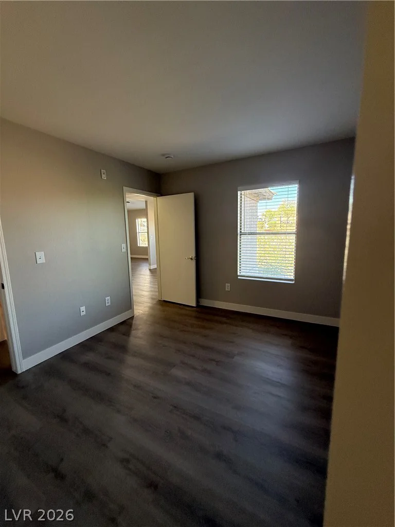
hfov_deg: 85.7
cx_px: 198
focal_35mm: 14
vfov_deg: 102.1
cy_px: 264
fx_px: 213
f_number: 2.2
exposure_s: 1/120
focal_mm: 2.22
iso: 160
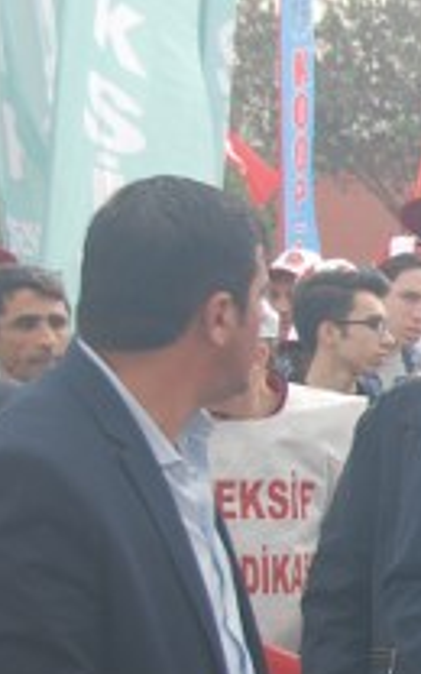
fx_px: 3451
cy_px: 551
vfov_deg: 11.1
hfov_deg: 6.5
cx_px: 1130
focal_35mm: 188
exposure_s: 1/125
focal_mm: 32
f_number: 5.6
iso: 110
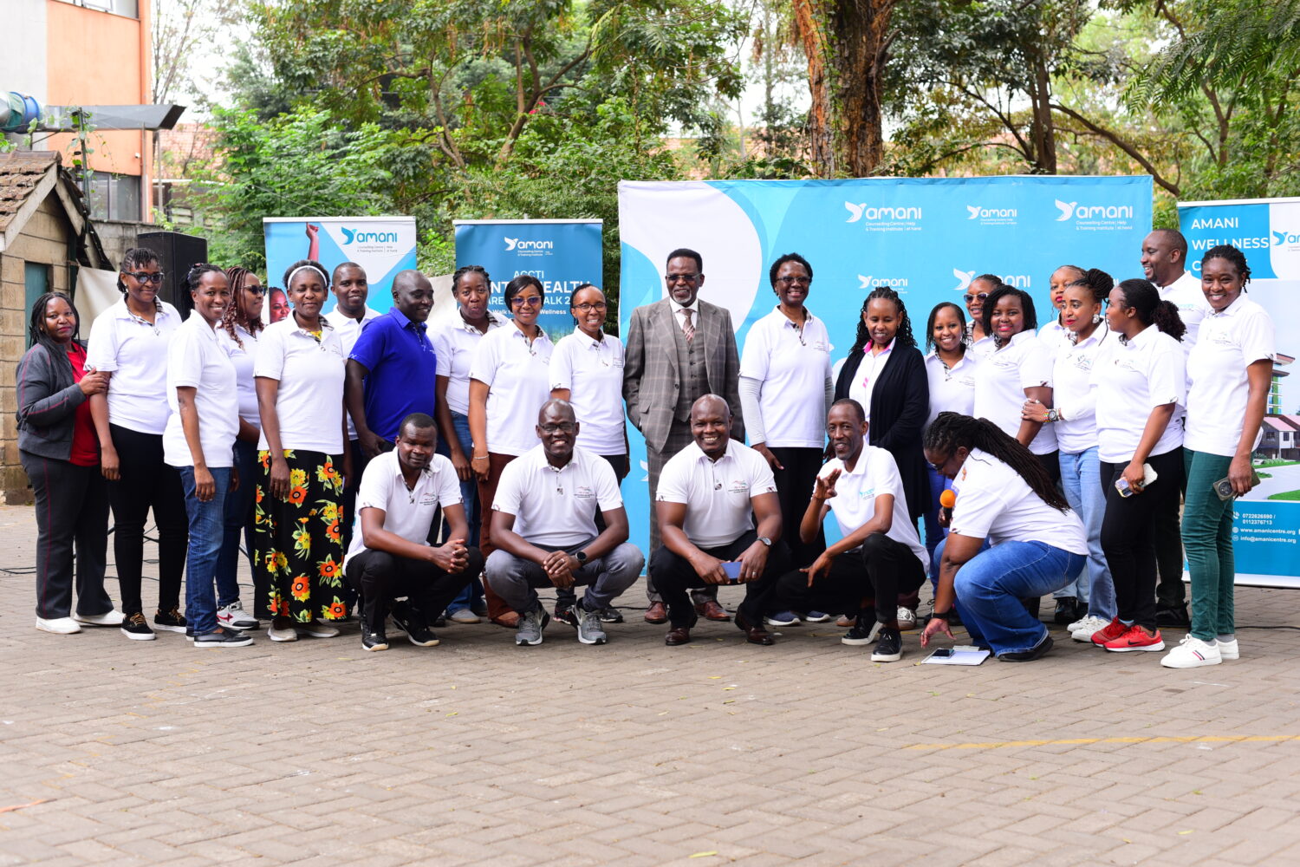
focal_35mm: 50
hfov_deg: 39.6
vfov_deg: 27.0
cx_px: 650
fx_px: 1805
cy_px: 434
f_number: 4
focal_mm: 50
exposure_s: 1/200
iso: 160
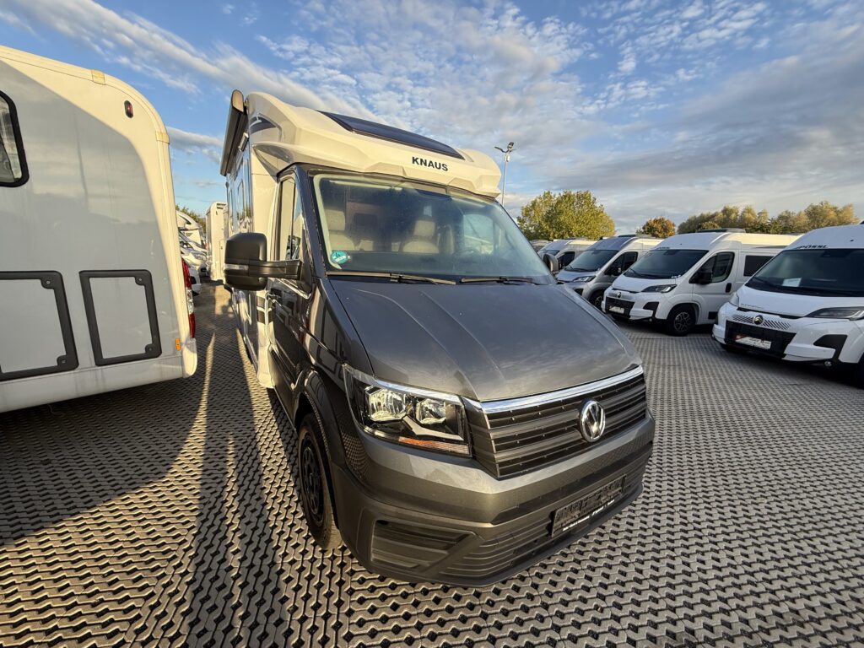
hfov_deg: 102.1
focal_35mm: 14
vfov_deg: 85.7
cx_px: 432
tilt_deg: -12.1
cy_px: 324
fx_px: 349
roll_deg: -2.5
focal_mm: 2.22
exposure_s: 1/482
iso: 64
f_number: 2.2
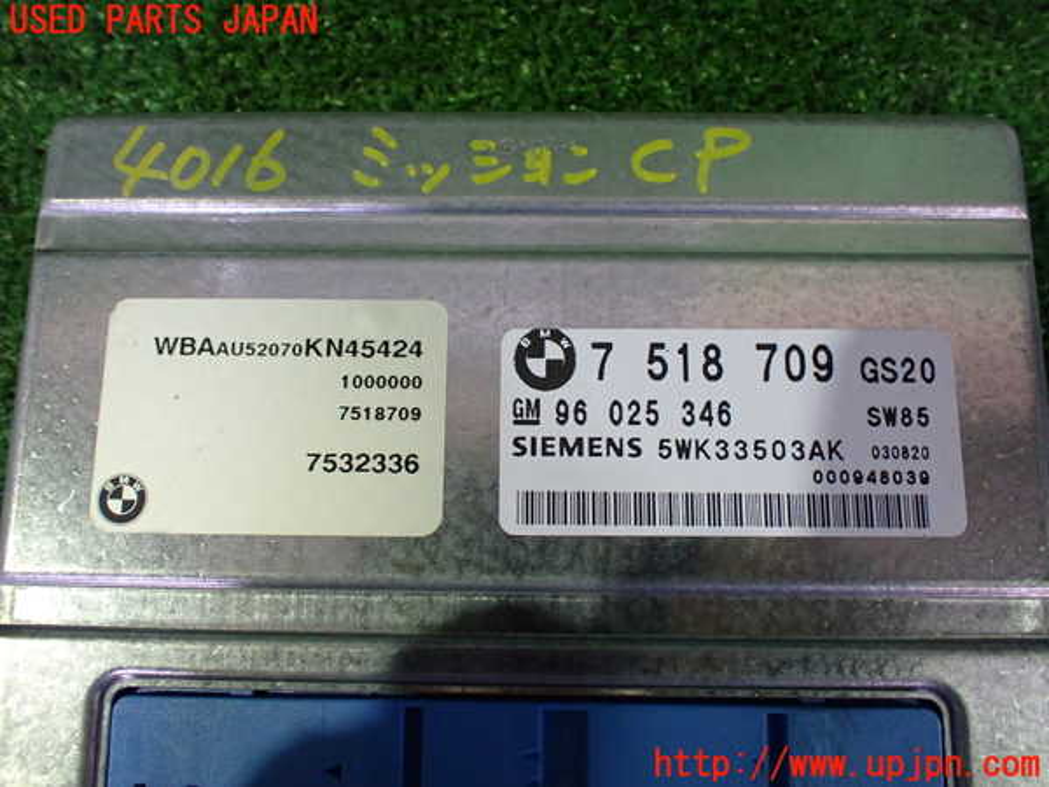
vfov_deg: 46.8
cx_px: 524
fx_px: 909
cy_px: 394
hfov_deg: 60.0
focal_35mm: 30
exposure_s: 1/80
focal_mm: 5.4
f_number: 2.3
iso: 800
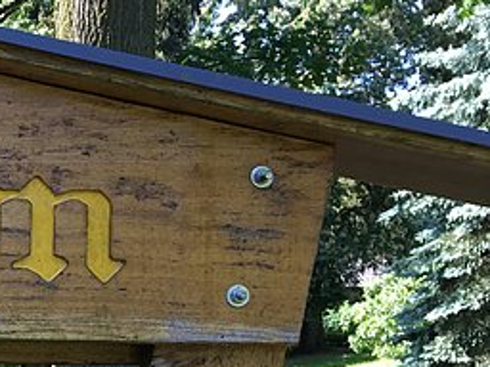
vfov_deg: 14.3
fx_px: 1444
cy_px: 368
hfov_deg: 16.7
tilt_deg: -2.2
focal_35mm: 102
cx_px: -329
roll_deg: -1.0
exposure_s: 1/127
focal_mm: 4.15
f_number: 2.2
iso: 25
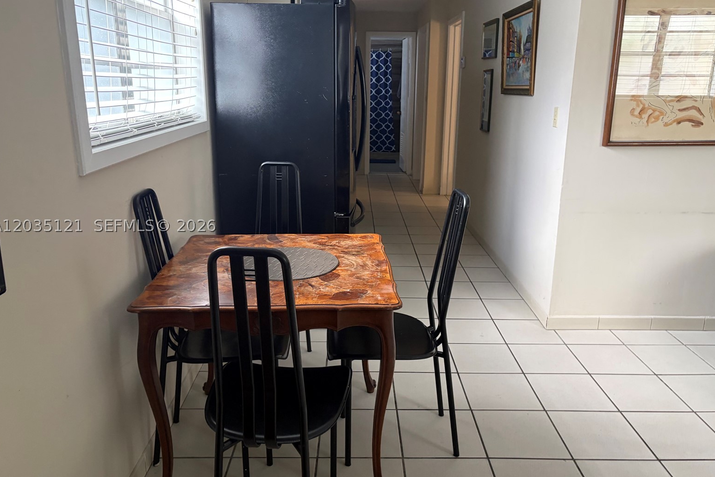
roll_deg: -1.5
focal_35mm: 28
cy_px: 226
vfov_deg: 46.4
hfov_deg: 65.5
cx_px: 358
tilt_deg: -11.9
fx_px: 556
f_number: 1.6
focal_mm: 5.96
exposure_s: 1/60
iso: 160
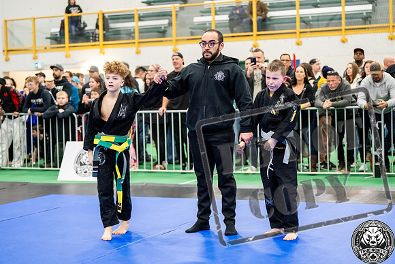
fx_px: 768
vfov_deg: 19.5
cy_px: 132
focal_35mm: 70
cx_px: 198
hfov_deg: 28.8
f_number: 2.8
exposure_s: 1/500
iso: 6400
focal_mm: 70
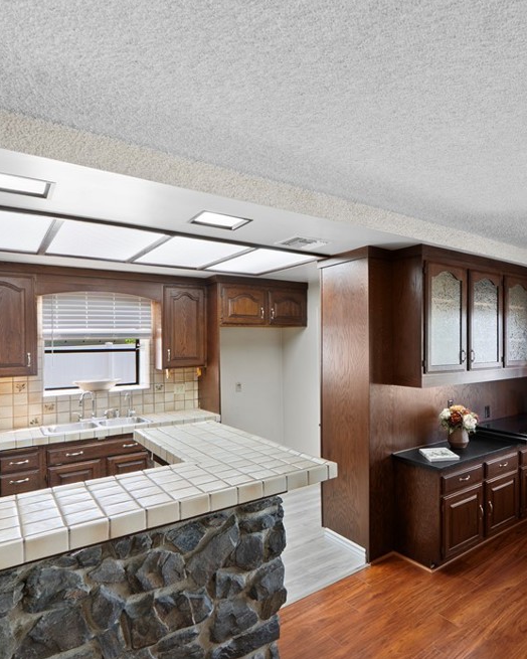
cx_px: 382
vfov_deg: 75.0
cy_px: 323
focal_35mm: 22
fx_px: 429
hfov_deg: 60.4
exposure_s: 1.6
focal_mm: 10
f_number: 9
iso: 100
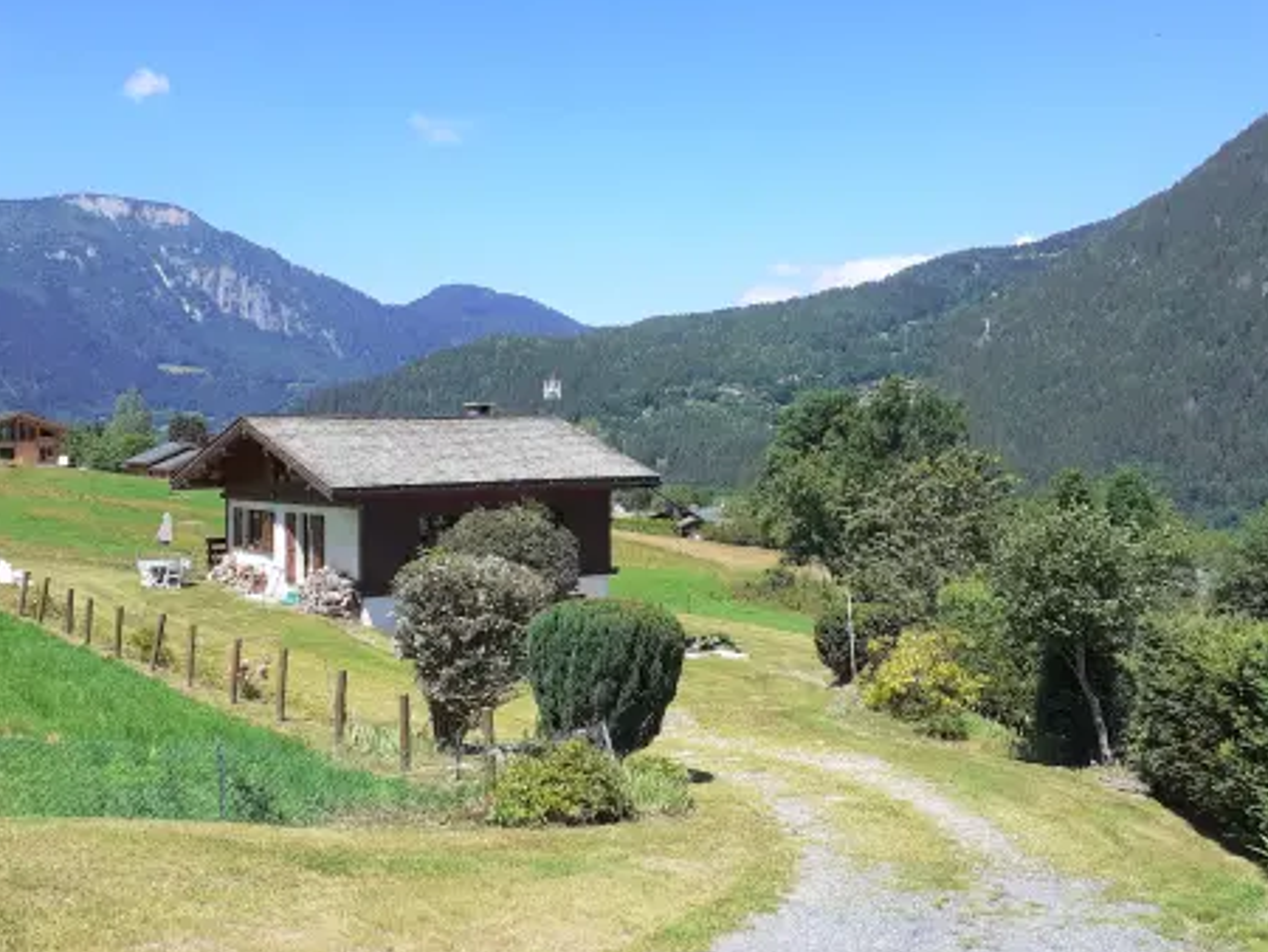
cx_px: 654
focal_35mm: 36
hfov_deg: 51.3
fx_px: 1319
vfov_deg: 39.7
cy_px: 437
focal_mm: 3.6
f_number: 1.9
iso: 40
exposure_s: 1/1266
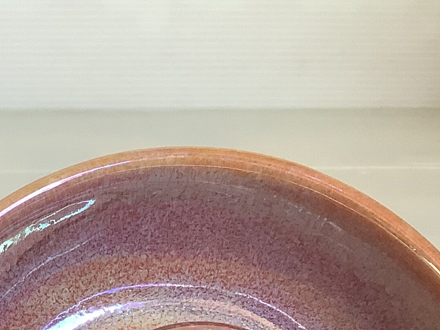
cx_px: -114
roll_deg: +0.1
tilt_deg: -26.8
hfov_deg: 19.4
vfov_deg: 15.1
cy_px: 416
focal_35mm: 94
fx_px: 1195
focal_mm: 3.3
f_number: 2.4
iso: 64
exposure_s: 1/50
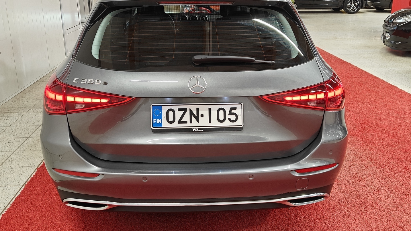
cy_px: 101
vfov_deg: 33.7
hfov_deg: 56.6
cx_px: 205
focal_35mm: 35
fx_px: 381
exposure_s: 1/50
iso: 100
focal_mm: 5.59
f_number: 1.8
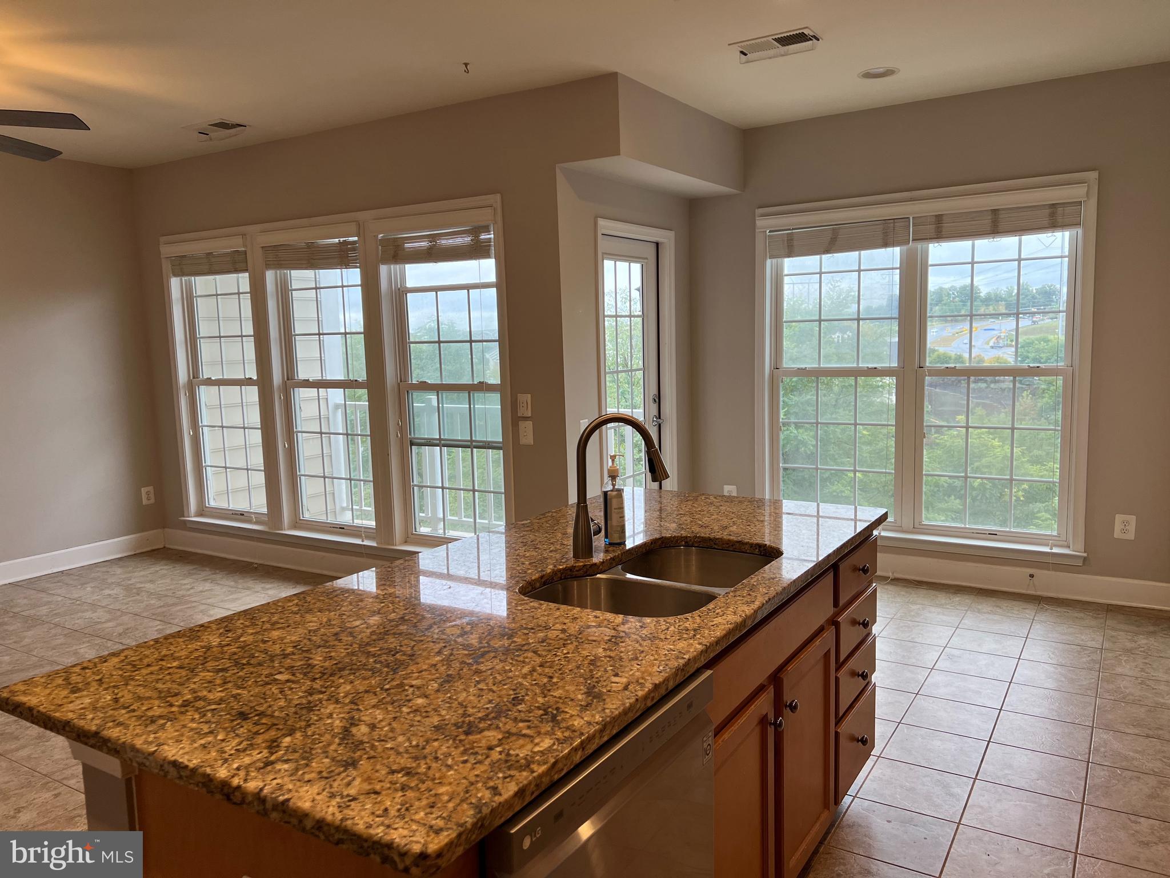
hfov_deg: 67.3
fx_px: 879
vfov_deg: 53.1
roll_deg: +1.0
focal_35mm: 26
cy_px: 439
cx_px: 585
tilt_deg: -6.6
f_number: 1.5
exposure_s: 1/120
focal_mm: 5.7
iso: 80
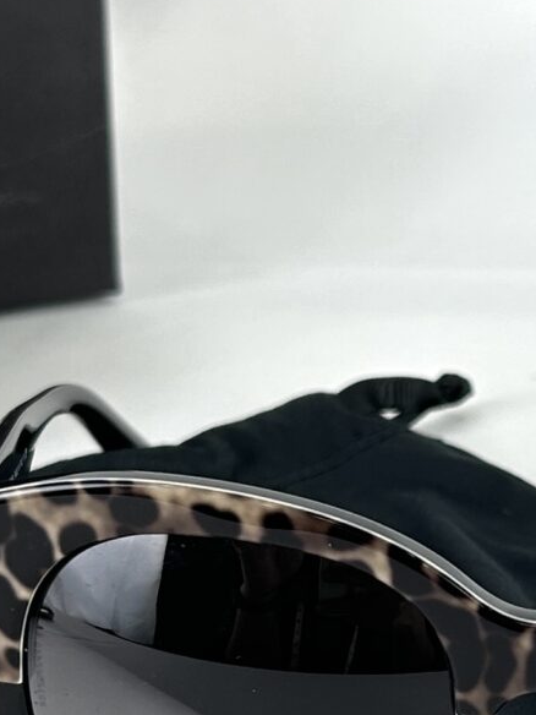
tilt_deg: -24.7
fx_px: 2354
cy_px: 628
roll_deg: -2.9
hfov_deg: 12.9
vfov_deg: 17.0
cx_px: 497
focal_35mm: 114
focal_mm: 5.7
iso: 32
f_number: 1.5
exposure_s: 1/130
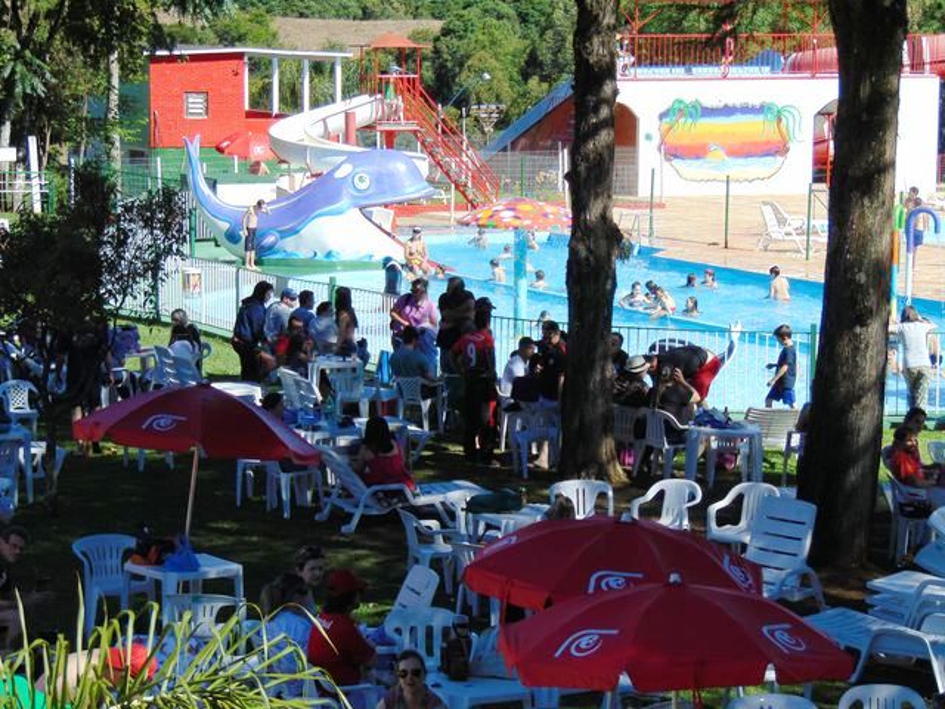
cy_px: 354
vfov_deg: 13.7
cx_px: 472
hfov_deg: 18.2
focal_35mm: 108
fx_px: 2948
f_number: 3.9
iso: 80
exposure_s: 1/640
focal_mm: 19.4
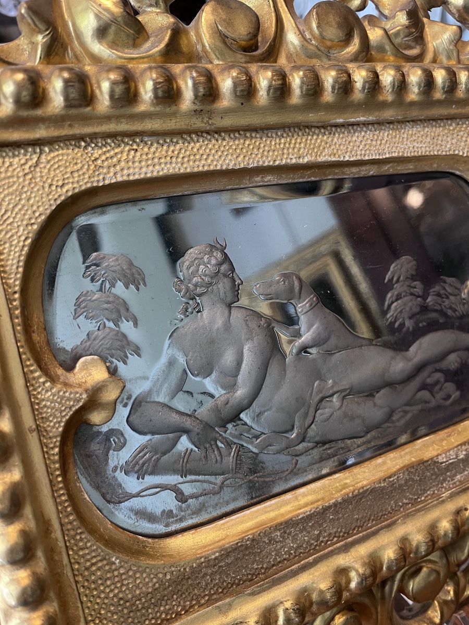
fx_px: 470
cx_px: 234
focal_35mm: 26
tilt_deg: -27.4
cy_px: 312
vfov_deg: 67.3
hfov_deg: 53.1
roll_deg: +1.5
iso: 125
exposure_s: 1/50
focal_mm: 5.1
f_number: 1.6
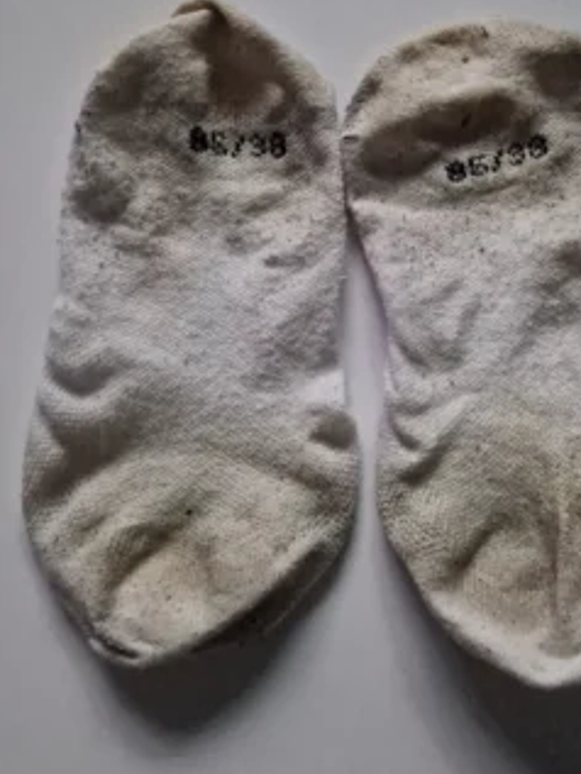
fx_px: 649
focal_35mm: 29
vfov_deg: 61.1
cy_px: 308
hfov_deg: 47.9
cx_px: 359
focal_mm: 5.4
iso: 800
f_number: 1.8
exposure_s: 1/25
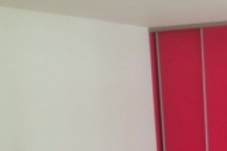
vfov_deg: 10.9
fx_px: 738
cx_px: 293
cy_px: 272
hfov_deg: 16.5
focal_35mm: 117
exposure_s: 1/24
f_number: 2.4
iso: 50
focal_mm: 4.12
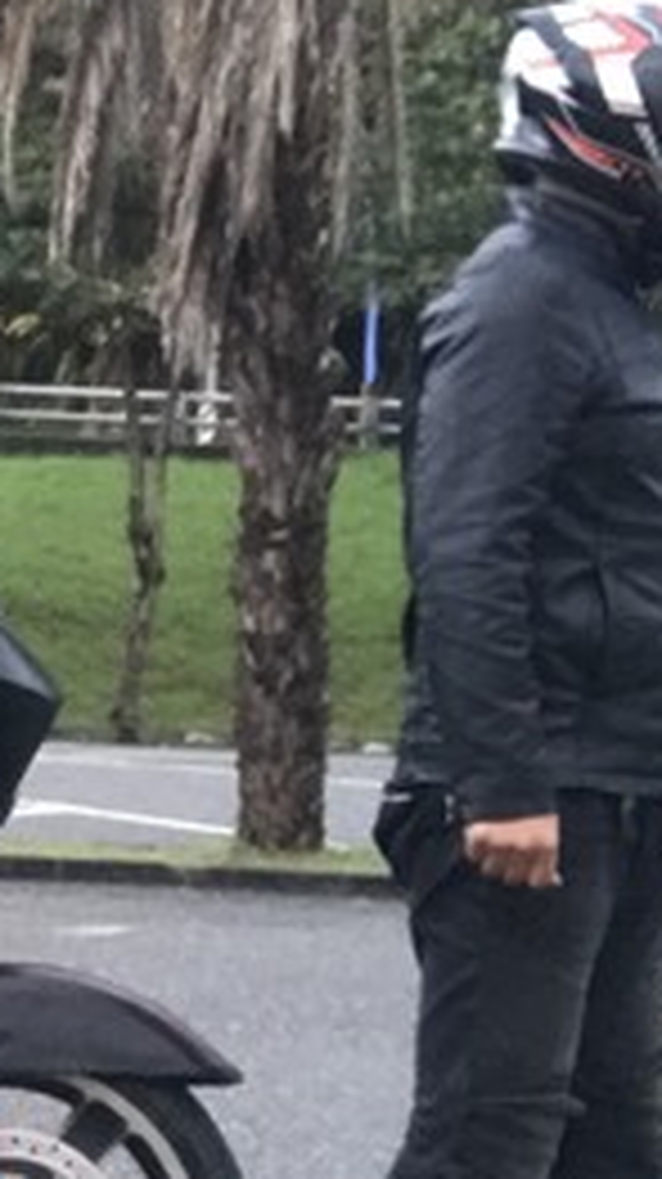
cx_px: -644
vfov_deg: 22.2
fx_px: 3002
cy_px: 664
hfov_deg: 11.4
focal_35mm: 96
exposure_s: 1/15
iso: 200
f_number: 2.2
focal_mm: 2.87
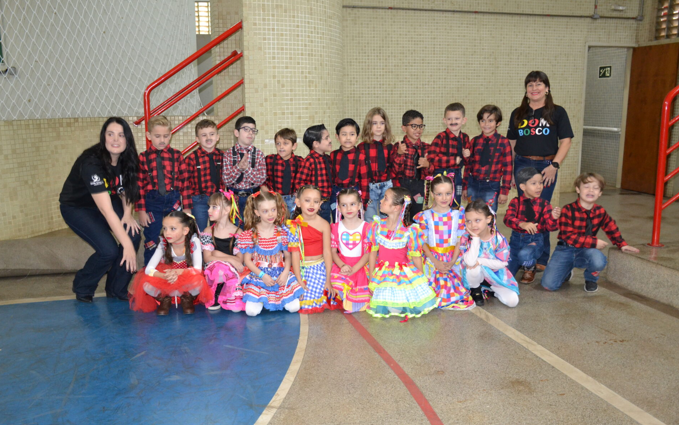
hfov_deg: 61.2
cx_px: 337
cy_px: 221
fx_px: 574
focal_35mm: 31
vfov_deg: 40.6
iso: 1800
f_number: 3.5
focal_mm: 20
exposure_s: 1/60
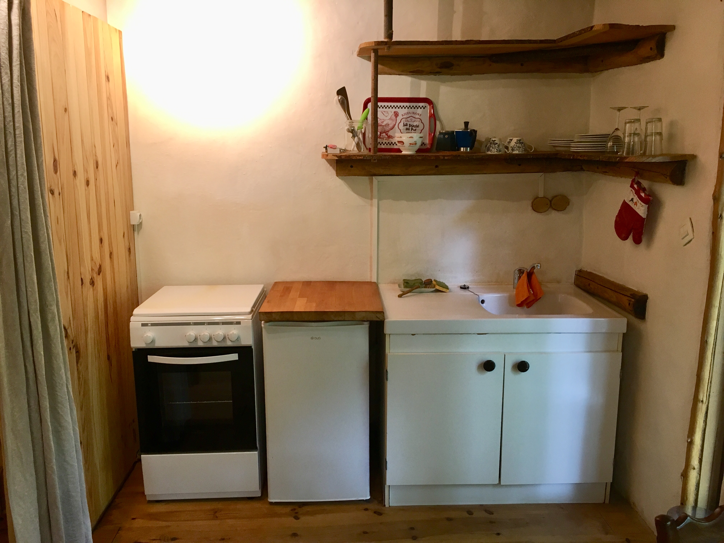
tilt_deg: -10.8
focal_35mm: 29
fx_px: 607
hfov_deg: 61.7
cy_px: 272
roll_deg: -0.5
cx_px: 362
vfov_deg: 48.2
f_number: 2.2
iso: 125
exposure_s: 1/33
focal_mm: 4.15
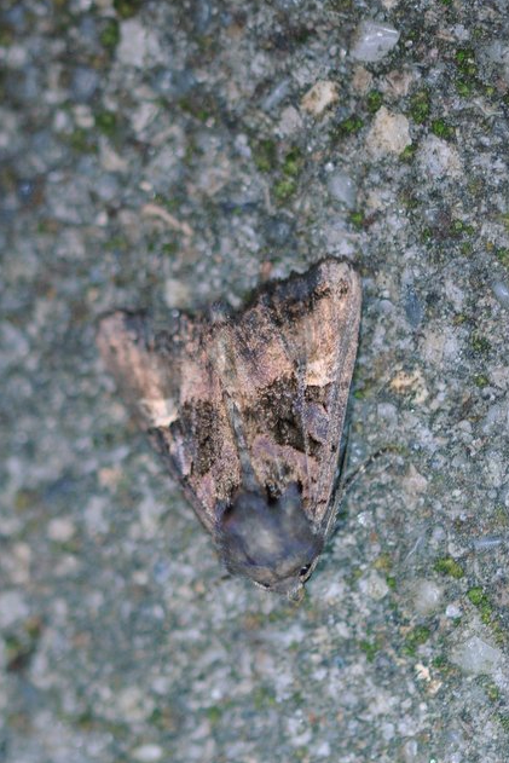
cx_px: 256
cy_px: 378
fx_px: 3381
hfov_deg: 8.6
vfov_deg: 12.9
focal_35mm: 160
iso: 640
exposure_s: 1/100
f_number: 3.8
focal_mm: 105
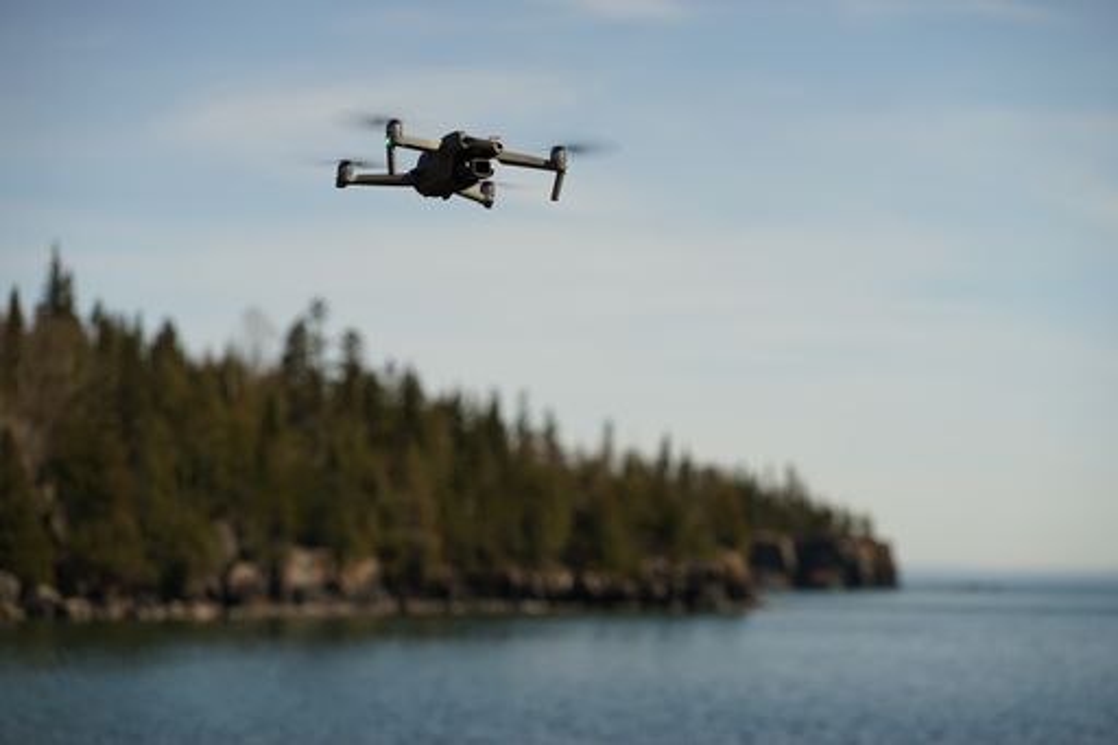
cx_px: 559
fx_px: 2639
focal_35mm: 85
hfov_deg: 23.9
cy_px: 372
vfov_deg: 16.1
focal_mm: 85
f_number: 4
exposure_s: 1/100
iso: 160
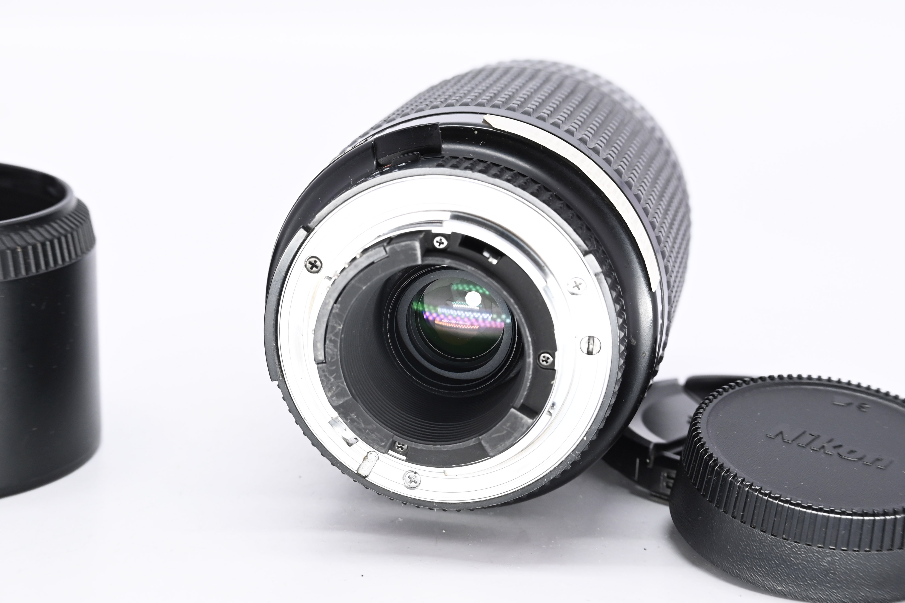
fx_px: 1885
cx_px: 452
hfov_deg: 27.0
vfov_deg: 18.2
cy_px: 302
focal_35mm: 75
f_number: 9
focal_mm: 50
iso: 500
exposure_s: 1/125
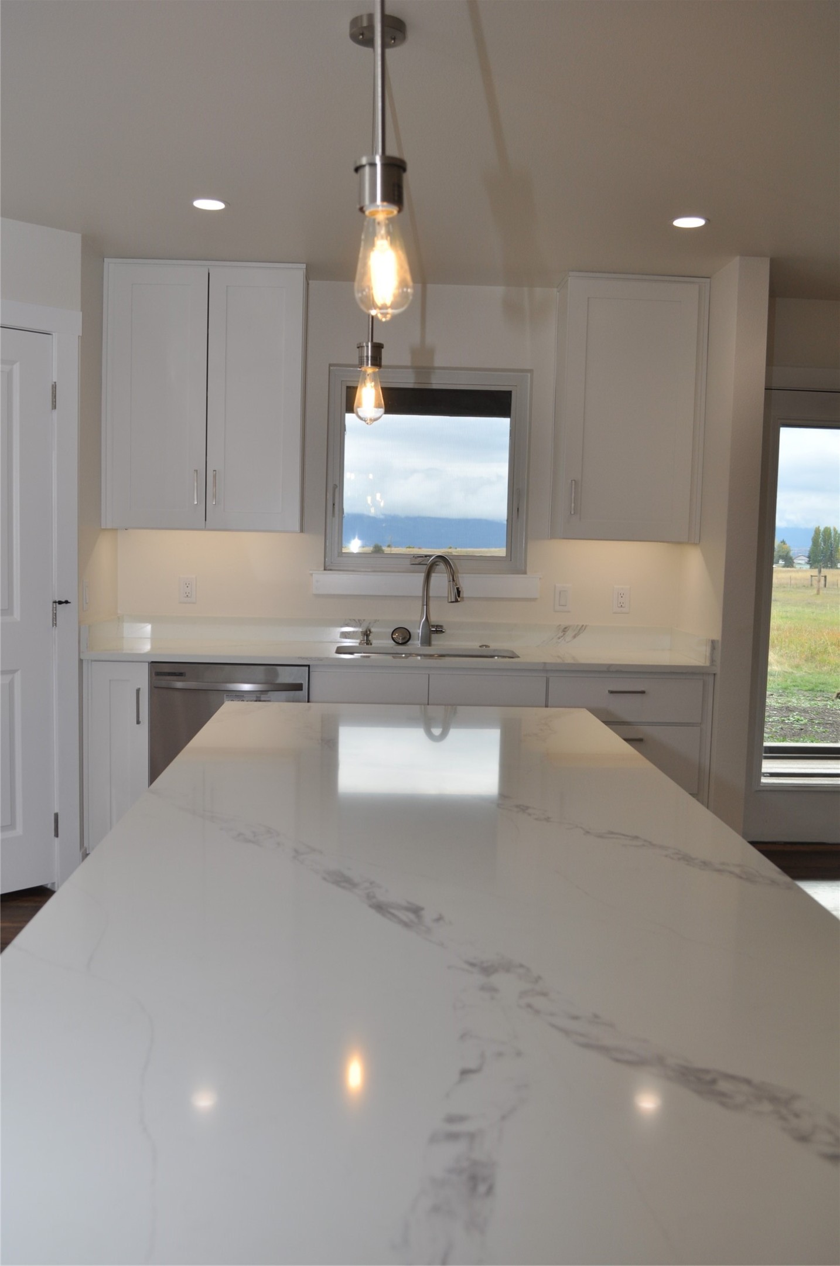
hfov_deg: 39.9
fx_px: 1158
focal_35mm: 33
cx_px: 420
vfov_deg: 57.3
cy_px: 633
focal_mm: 22
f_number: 6.3
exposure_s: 1/160
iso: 200
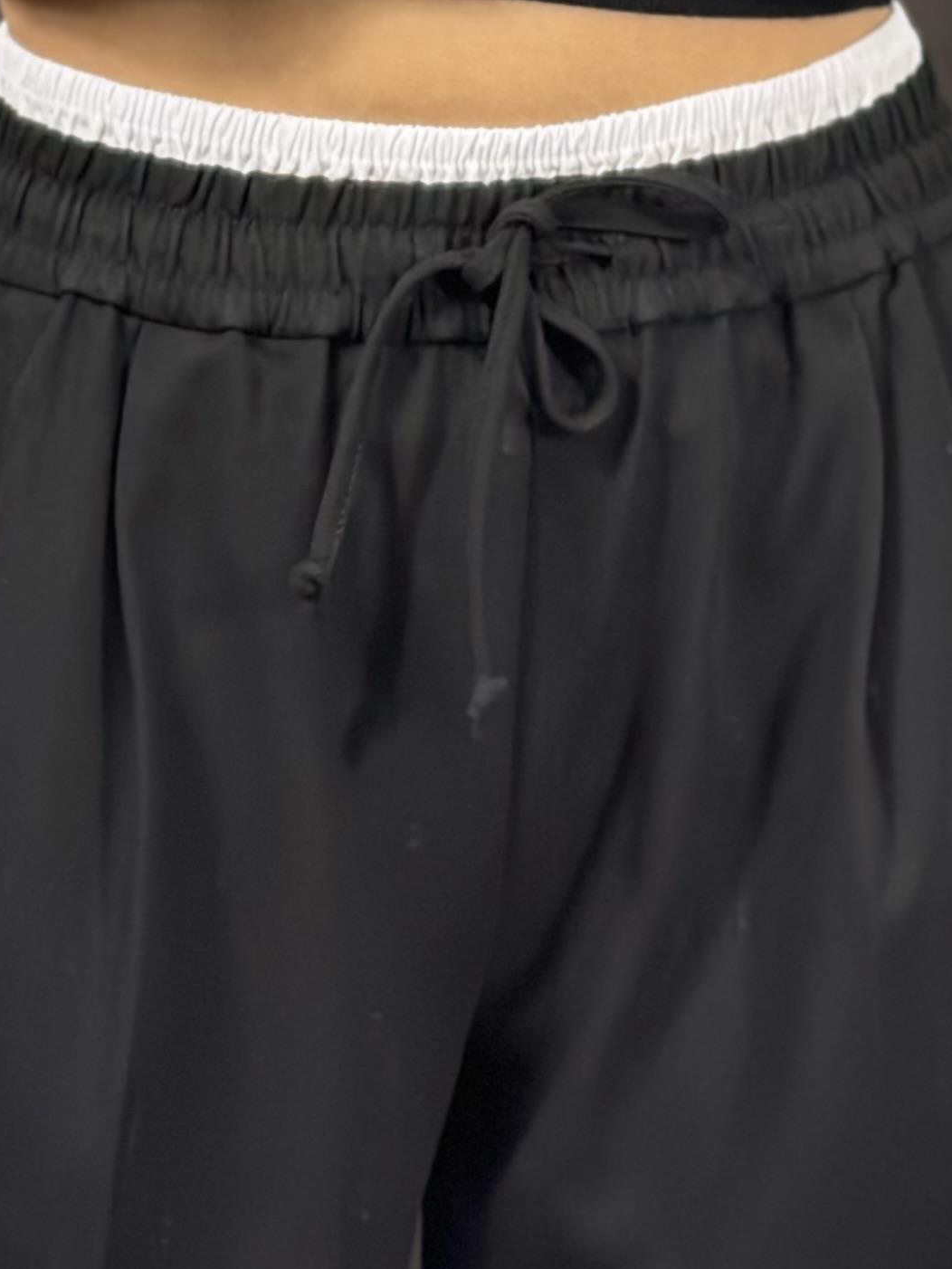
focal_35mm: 138
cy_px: -515
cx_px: 562
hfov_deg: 10.7
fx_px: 5059
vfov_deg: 13.6
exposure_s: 1/100
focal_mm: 6.86
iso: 125
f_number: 1.78
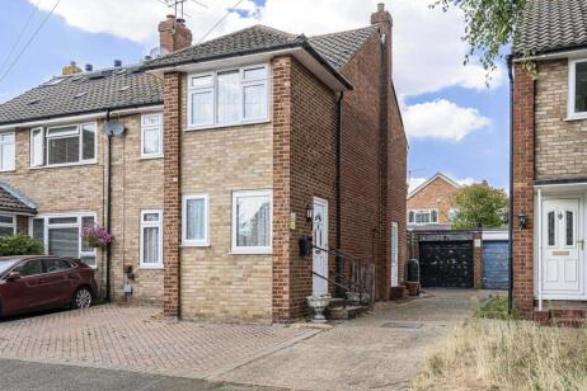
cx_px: 291
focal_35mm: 34
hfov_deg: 55.8
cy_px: 194
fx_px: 554
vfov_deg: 38.9
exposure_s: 1/320
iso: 250
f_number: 8
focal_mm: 33
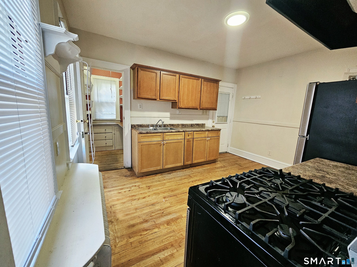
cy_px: 134
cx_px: 178
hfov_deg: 106.2
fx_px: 134
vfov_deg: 89.9
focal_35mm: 13
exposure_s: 1/60.2
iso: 320
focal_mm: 2.2
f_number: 2.2
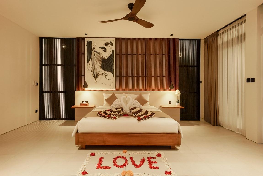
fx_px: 139
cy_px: 88
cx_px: 132
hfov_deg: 86.9
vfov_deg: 64.6
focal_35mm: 19
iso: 320
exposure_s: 1
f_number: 14
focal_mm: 19
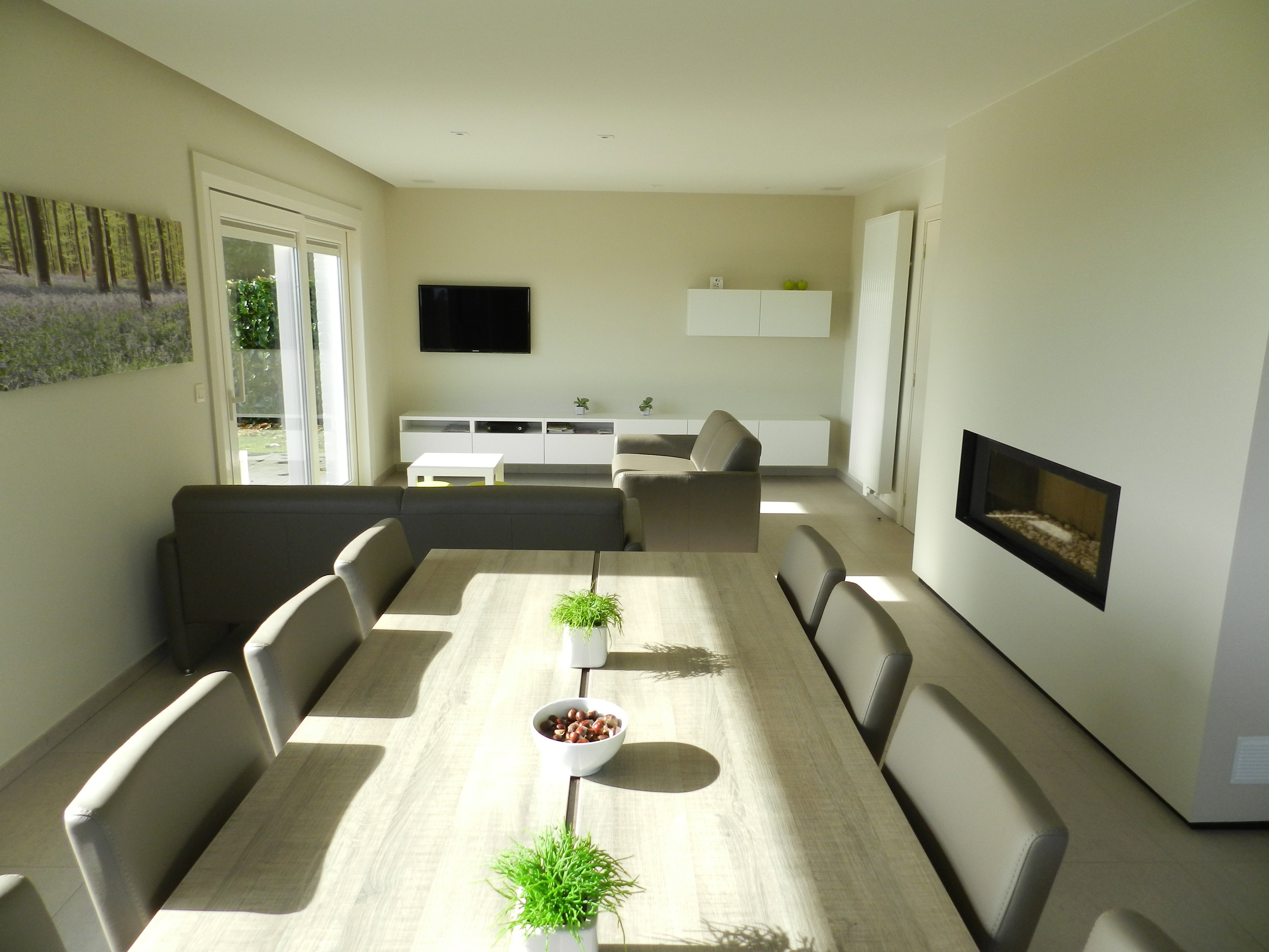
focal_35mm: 23
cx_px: 634
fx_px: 843
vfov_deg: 58.9
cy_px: 476
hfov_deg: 73.9
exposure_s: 1/250
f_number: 3.4
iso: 160
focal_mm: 4
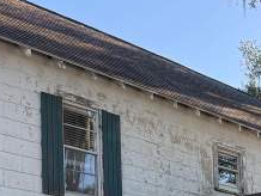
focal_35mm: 88
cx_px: 277
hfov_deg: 21.3
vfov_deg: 15.5
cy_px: 290
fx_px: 664
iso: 100
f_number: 1.78
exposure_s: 1/575
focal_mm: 6.76
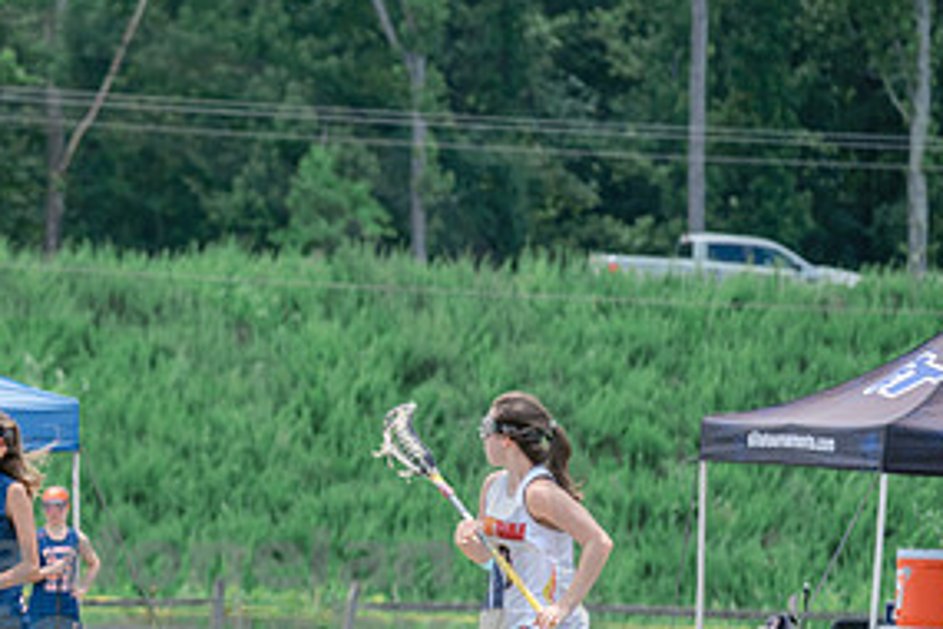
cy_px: 594
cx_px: 17
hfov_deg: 5.1
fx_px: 10660
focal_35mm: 407
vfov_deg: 3.4
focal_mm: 200
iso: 400
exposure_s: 1/1600
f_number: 5
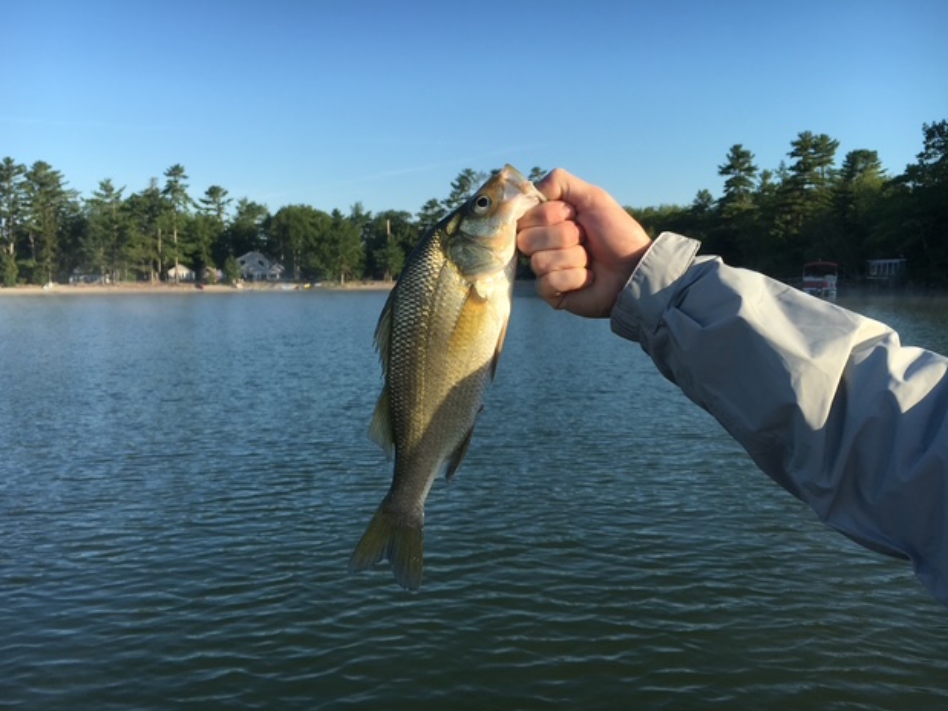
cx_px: 461
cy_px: 365
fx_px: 821
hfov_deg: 60.0
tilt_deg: -5.9
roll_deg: +0.1
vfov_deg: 46.8
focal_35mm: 30
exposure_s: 1/950
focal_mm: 4.15
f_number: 2.2
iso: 25
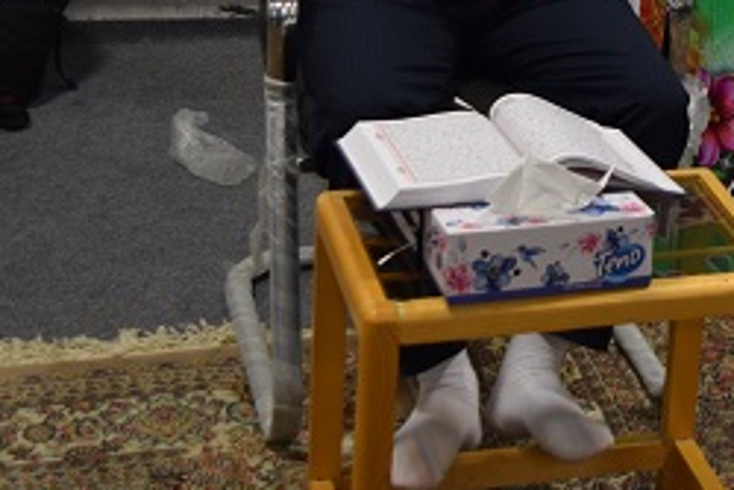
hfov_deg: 19.7
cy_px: -150
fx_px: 2020
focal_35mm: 99
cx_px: 807
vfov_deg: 13.3
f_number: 4
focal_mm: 22
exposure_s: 1/60
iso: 500
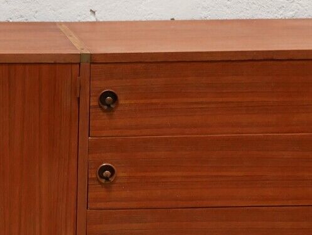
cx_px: -107
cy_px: 70
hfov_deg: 11.8
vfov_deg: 9.2
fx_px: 1461
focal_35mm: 162
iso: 320
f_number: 1.7
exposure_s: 1/60
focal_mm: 20
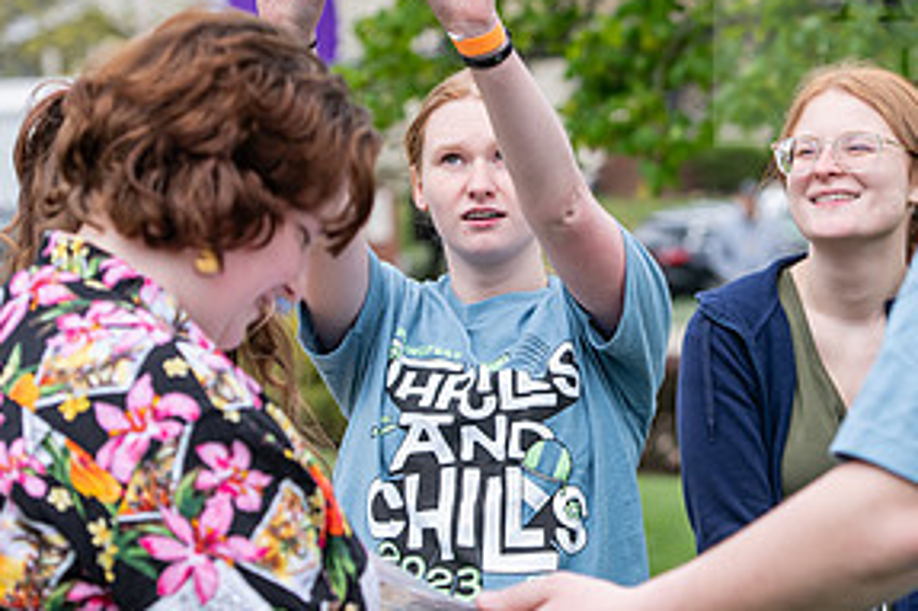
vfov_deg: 7.1
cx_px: 617
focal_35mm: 192
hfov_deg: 10.7
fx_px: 4893
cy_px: 267
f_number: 4.5
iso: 160
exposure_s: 1/400
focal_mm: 95
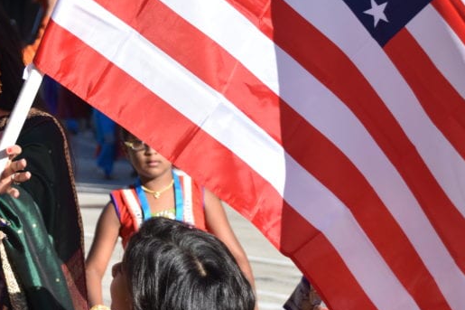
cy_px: 160
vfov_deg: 7.4
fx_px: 2389
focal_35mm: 185
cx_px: 104
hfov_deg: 11.1
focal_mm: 62
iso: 200
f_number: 5.6
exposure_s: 1/500
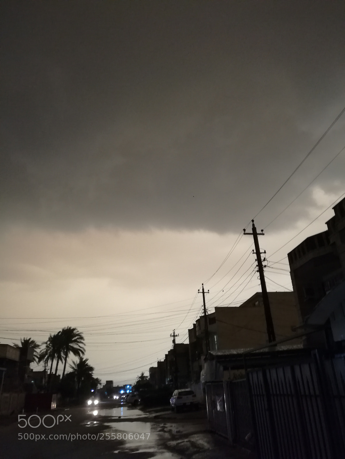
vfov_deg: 65.3
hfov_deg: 51.4
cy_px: 230
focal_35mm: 27
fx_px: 359
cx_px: 172
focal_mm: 4.04
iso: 640
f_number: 2
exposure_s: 1/16.7
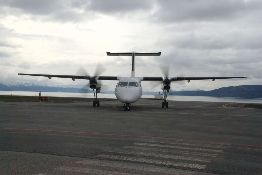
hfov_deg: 41.1
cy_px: 88
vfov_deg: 28.2
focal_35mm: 48
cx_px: 131
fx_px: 350
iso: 100
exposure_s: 1/125
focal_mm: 32
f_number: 16
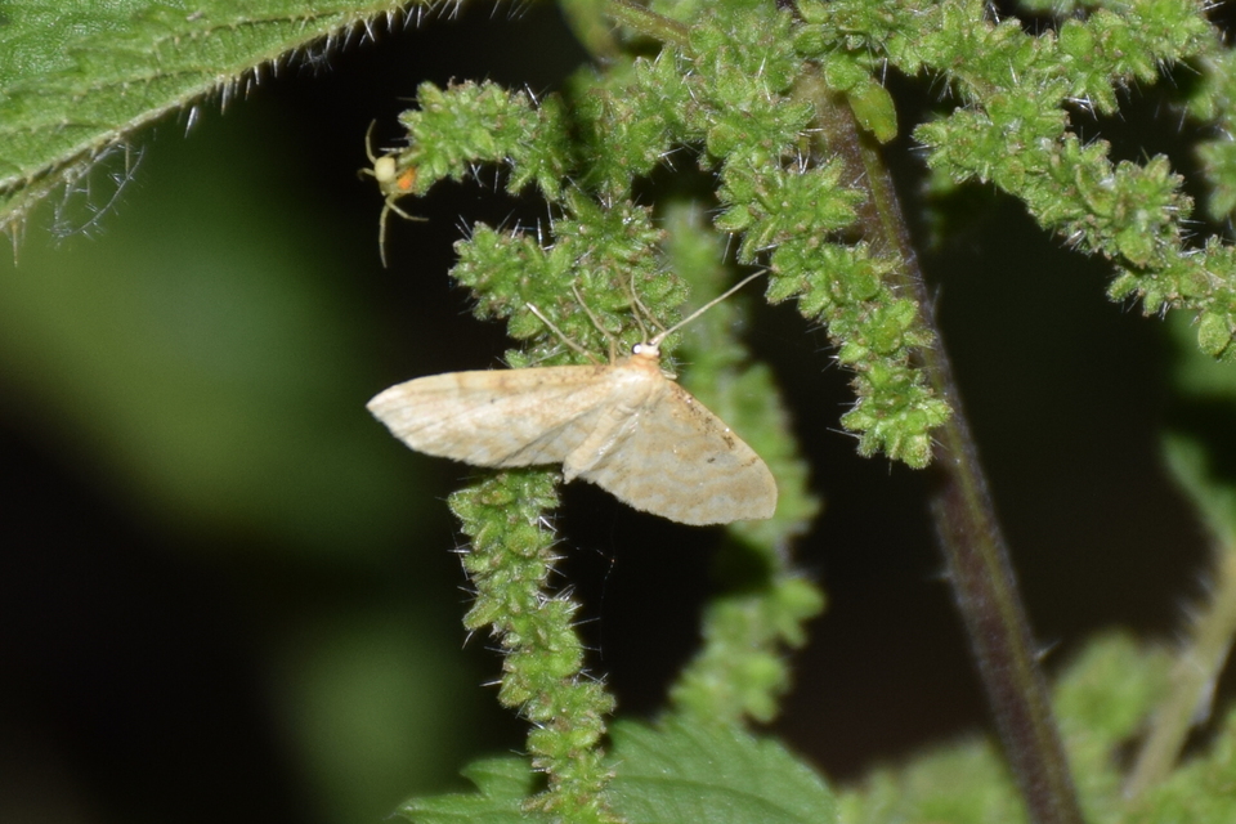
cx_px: 618
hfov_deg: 9.8
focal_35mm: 210
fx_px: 7209
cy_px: 412
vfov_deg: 6.5
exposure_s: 1/60
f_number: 7.1
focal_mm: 140
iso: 320
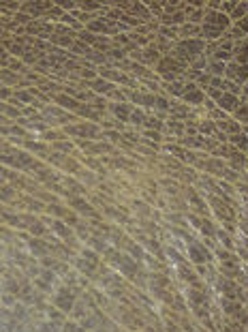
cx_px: -66
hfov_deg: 6.1
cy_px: -283
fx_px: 2296
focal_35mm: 240
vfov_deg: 8.0
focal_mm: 11
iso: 400
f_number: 5.2
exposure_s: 1/60
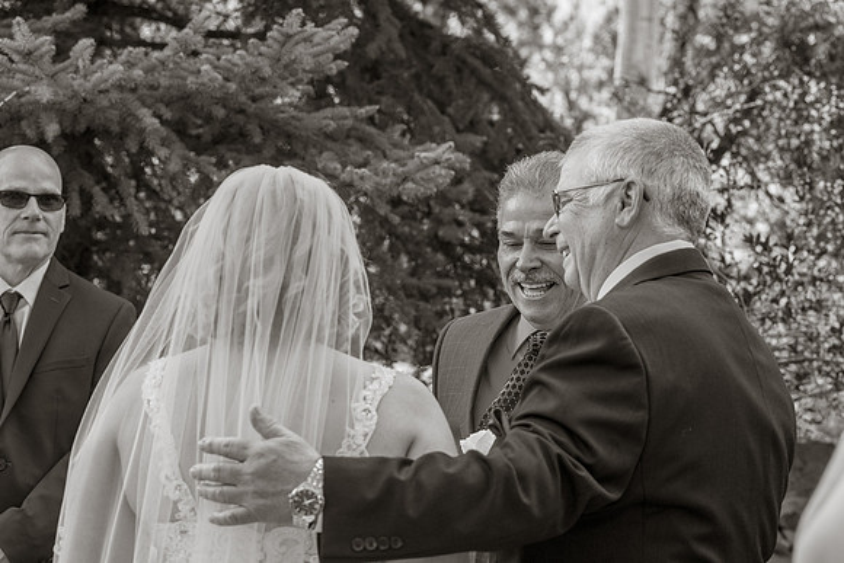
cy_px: 248
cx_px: 547
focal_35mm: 110
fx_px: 2581
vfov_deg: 12.4
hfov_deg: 18.5
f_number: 5.6
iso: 320
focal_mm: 85
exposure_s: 1/500
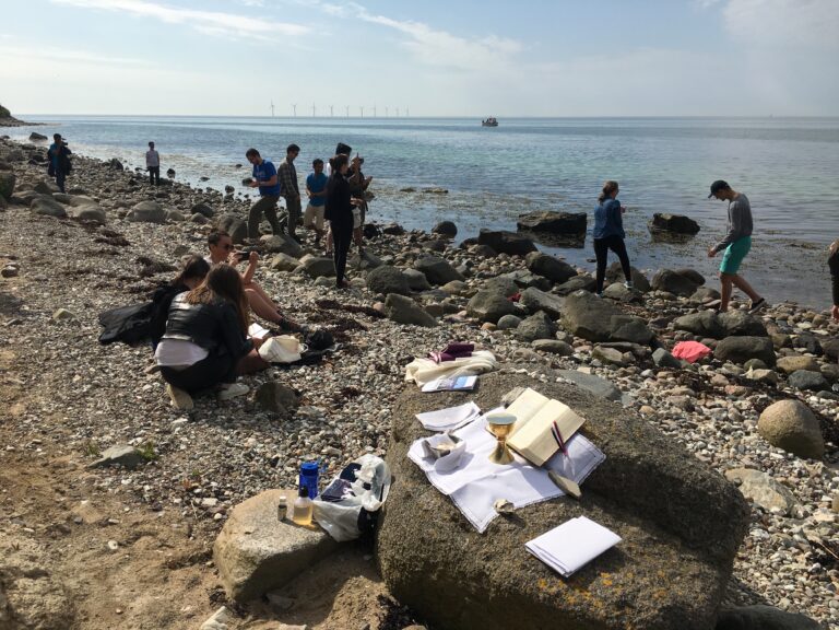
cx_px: 420
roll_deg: +0.0
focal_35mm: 29
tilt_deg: -15.8
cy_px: 315
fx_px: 703
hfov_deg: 61.7
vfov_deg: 48.2
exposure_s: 1/3497
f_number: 2.2
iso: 25
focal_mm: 4.15
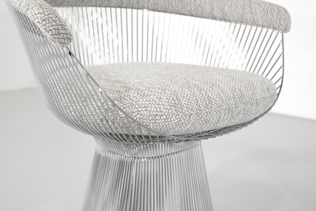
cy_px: 106
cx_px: 158
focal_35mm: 53
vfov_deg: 25.5
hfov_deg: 37.5
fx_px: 465
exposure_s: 1/60
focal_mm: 35
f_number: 5.6
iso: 800
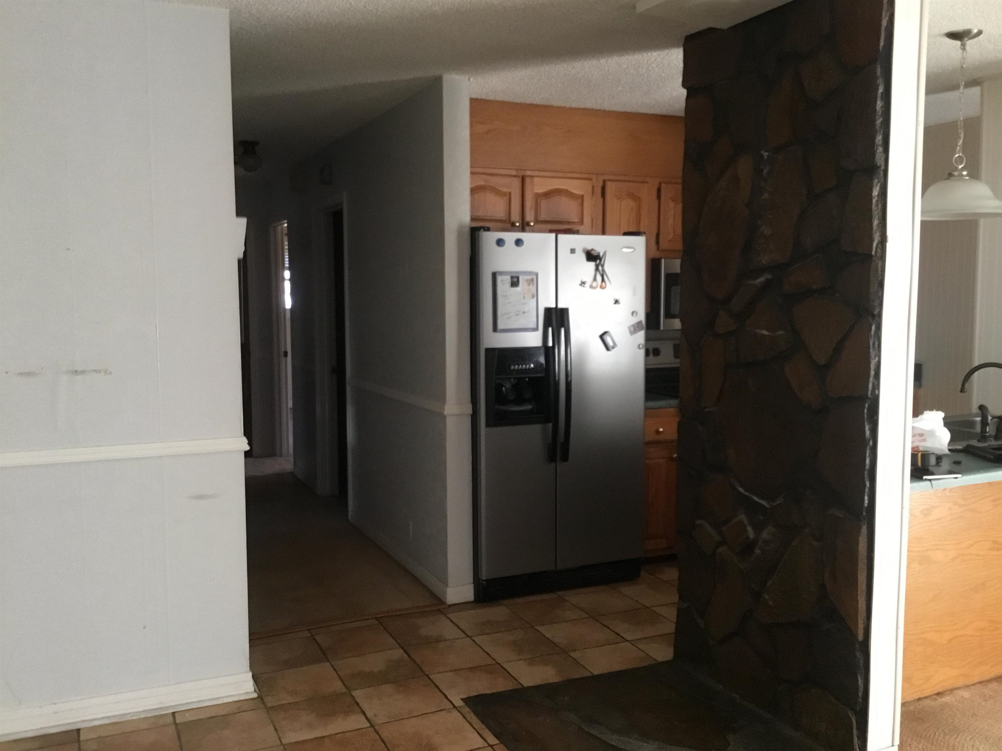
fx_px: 897
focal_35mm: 31
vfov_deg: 45.4
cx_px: 501
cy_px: 376
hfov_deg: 58.4
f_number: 2.4
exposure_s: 1/30
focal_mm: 3.3
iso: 200
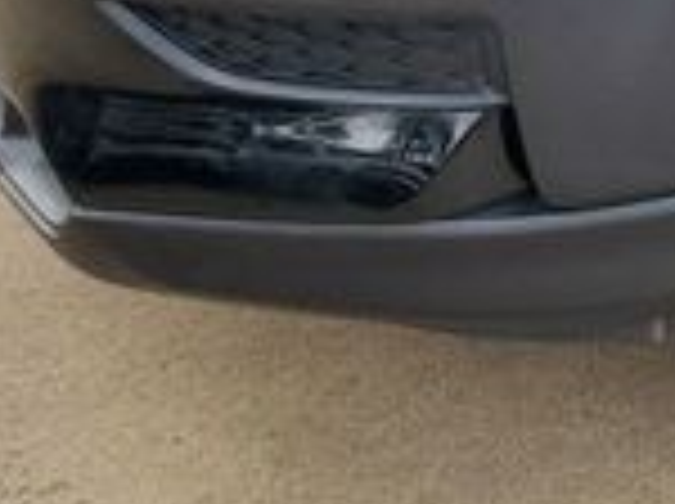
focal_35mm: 111
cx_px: 1210
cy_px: -324
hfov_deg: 15.3
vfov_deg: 12.4
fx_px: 2161
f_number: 2.4
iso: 50
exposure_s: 1/254
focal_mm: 4.3
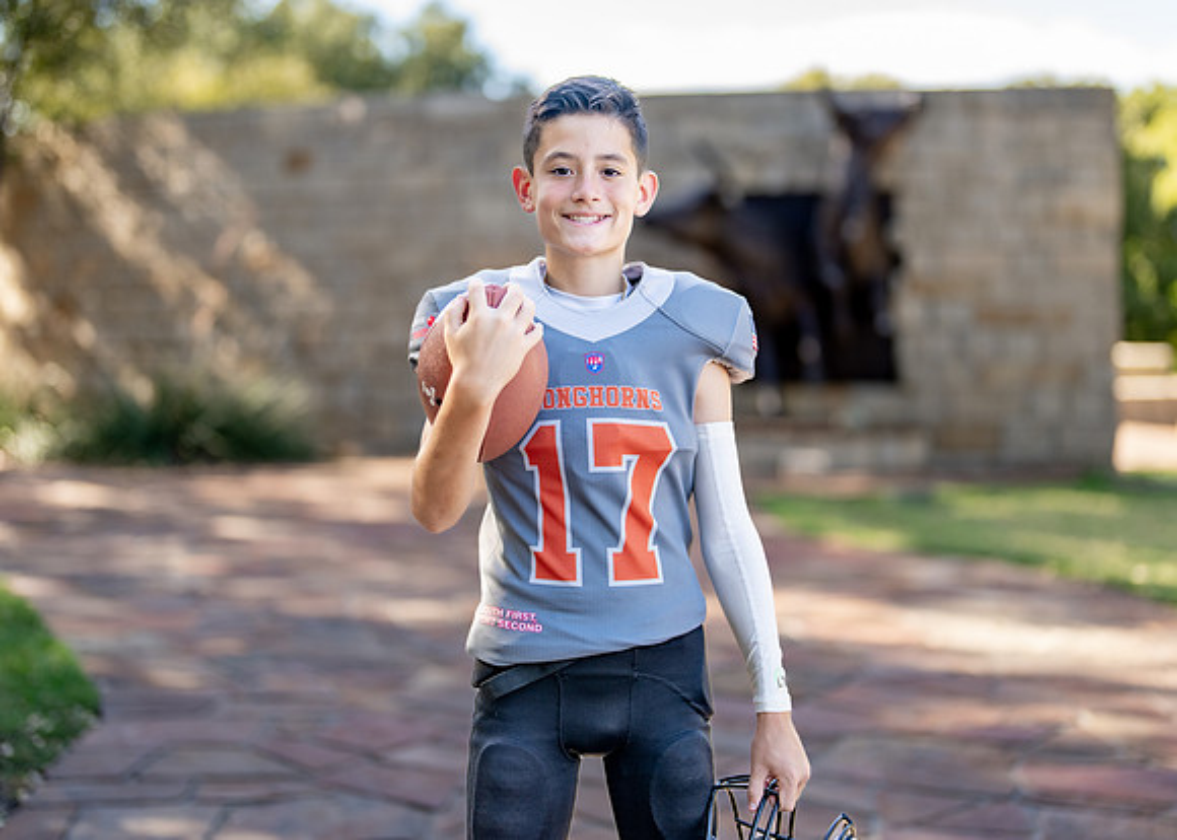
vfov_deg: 24.5
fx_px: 1933
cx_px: 642
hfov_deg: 33.8
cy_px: 380
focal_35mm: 58
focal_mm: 50
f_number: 1.2
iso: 100
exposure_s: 1/1000
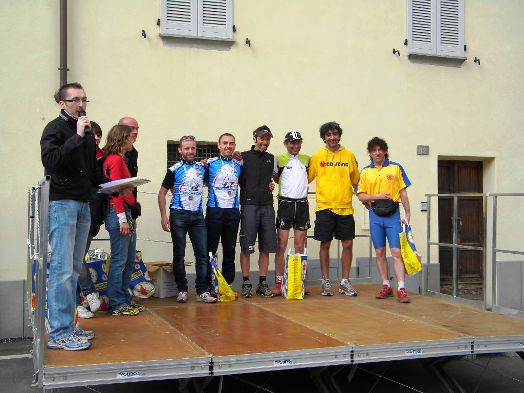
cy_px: 196
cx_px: 262
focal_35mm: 41
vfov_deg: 35.1
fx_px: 621
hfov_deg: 45.8
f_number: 3.8
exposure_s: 1/97.6
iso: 80
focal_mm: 7.3
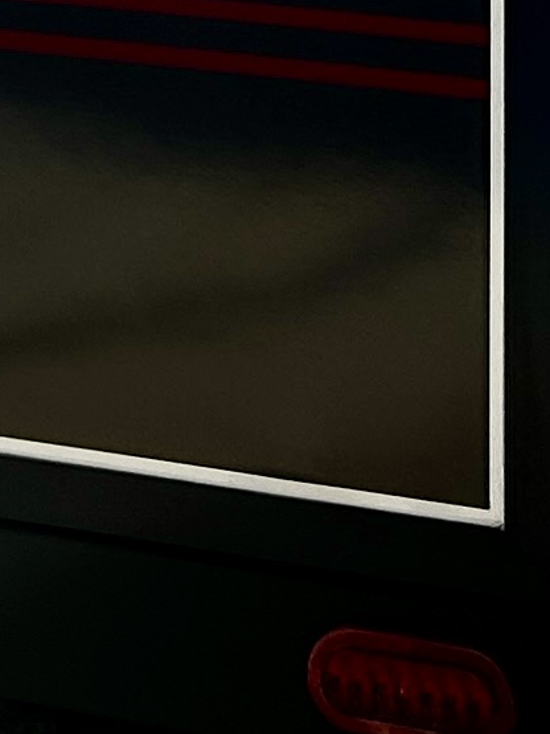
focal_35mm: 189
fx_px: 4005
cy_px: -1074
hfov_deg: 7.8
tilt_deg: +4.1
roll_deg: +0.1
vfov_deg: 9.3
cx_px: 431
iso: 50
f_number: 1.5
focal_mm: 5.7
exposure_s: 1/2994
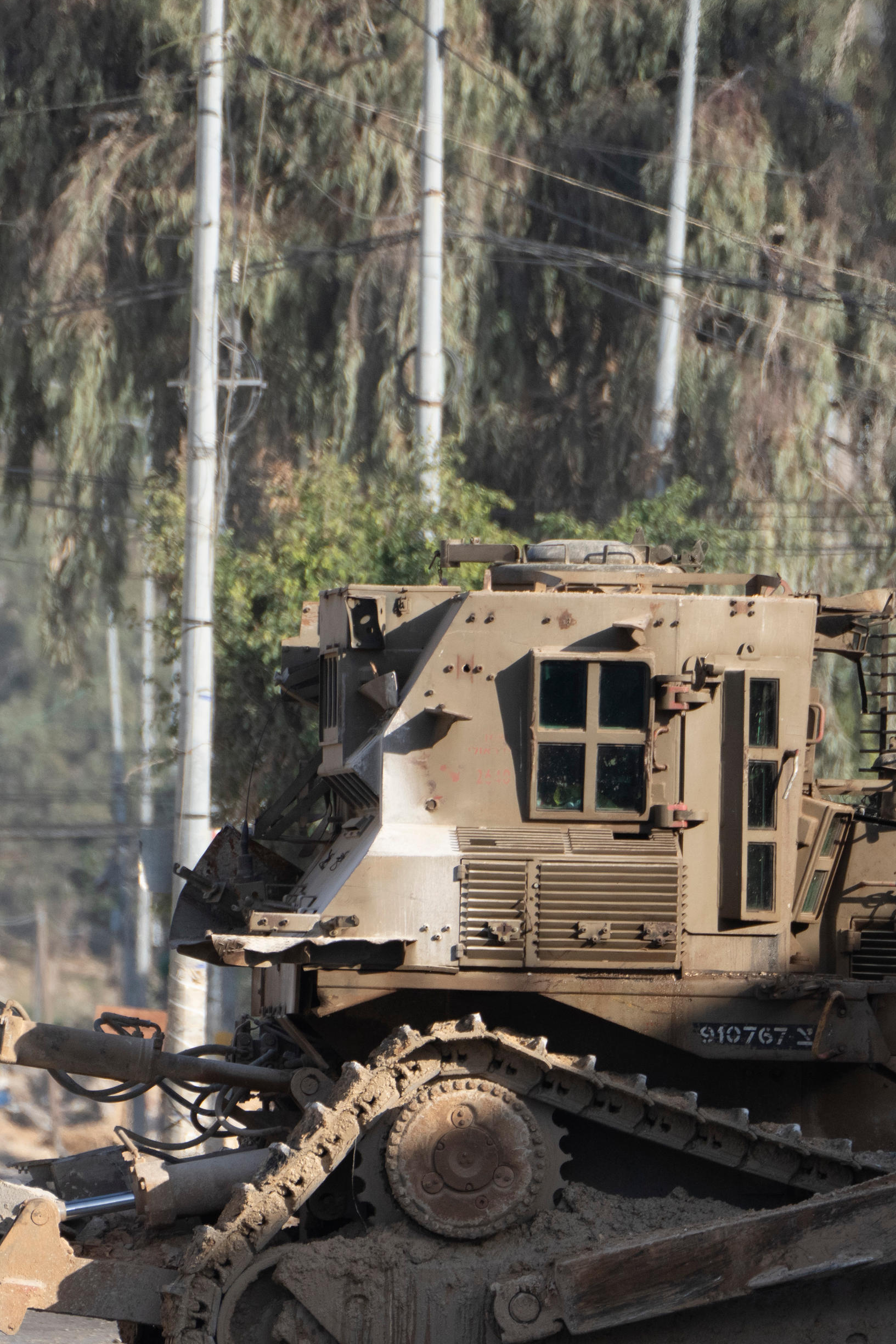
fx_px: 42675
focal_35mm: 1143
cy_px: 797
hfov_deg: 1.2
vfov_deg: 1.8
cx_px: 450
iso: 400
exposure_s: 1/640
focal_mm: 560
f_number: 9
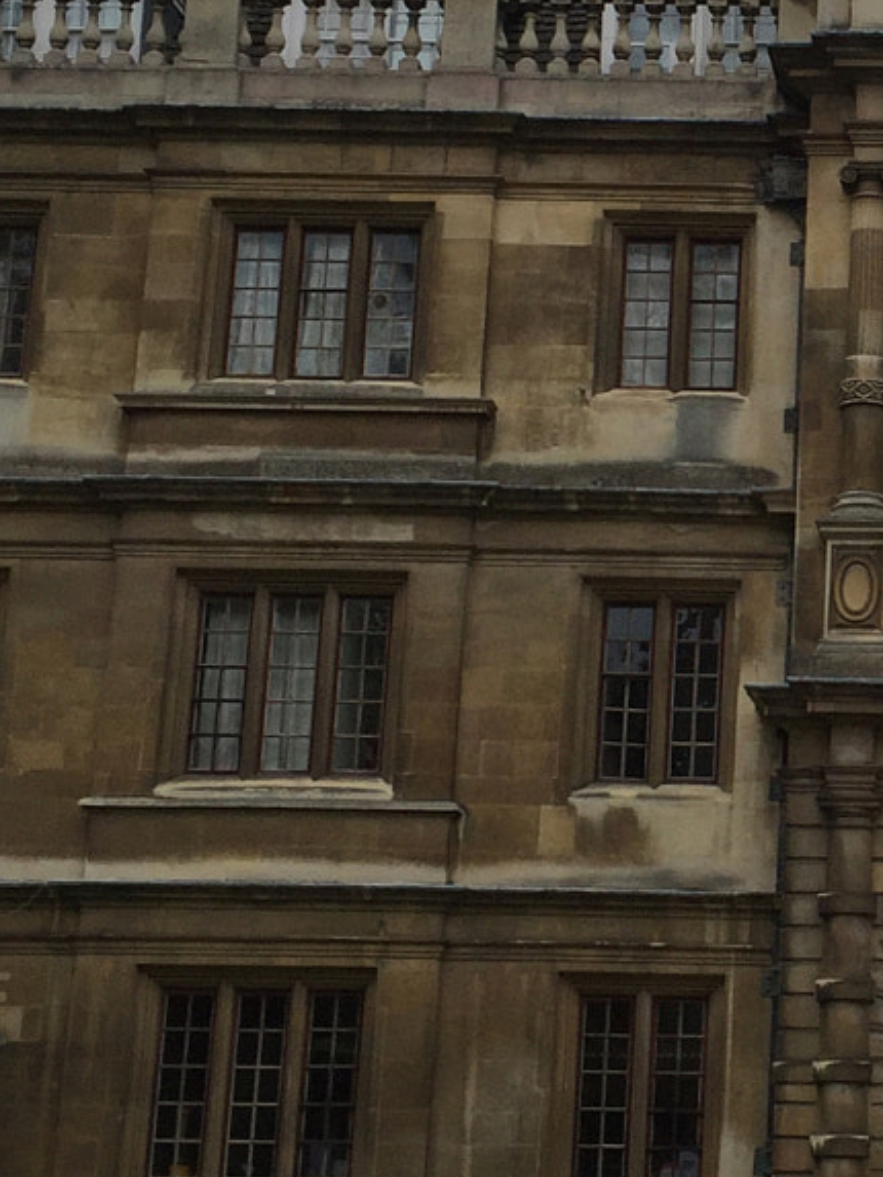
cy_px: 474
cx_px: 1000
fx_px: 2754
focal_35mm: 81
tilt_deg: +14.9
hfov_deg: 17.5
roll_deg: -3.1
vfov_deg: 24.1
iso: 32
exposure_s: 1/1199
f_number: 2.2
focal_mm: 4.15
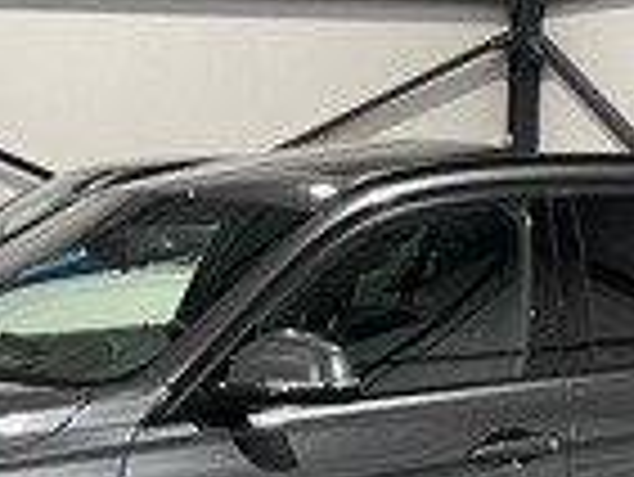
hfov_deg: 16.6
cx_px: 207
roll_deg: -0.2
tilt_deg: -7.2
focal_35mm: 118
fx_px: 2163
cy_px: 410
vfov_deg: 12.5
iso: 100
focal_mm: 4.2
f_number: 1.6
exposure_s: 1/50
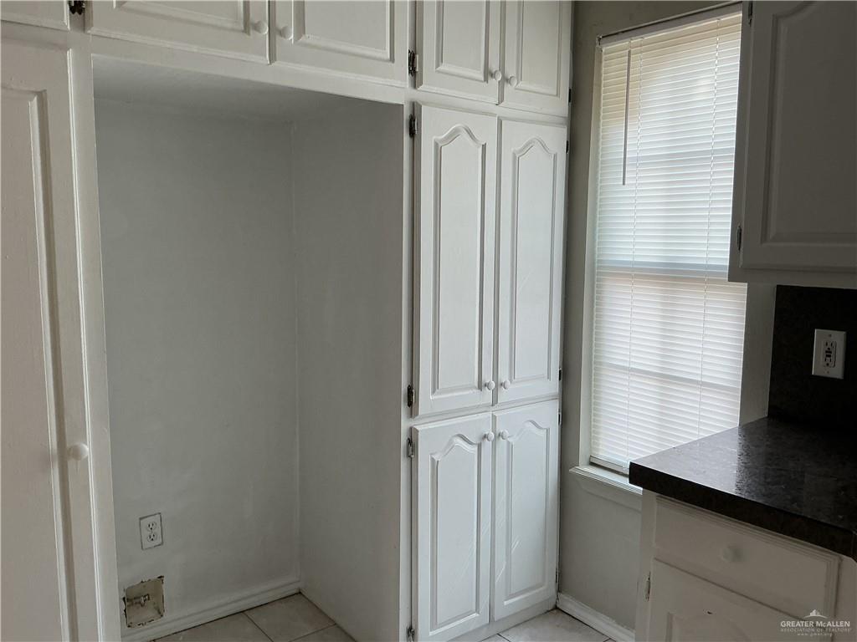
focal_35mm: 29
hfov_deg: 61.7
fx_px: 718
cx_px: 428
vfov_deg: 48.2
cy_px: 321
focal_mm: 3
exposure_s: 1/120
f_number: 1.8
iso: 50
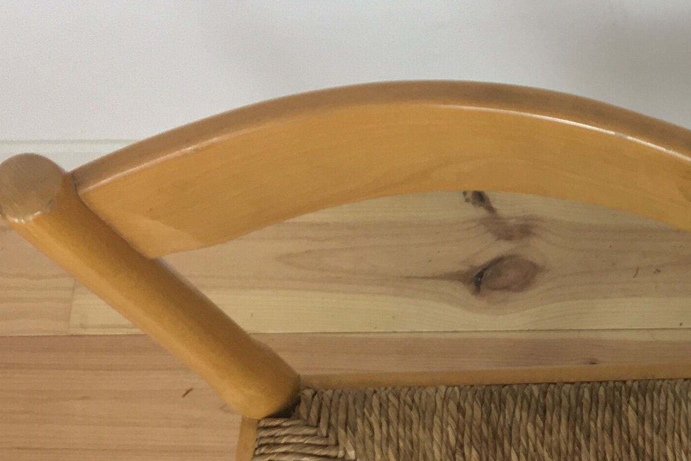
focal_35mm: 86
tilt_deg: -74.5
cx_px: 956
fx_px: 1651
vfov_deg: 15.5
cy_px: 484
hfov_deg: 21.0
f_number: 2.2
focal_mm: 4.15
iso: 50
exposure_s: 1/33
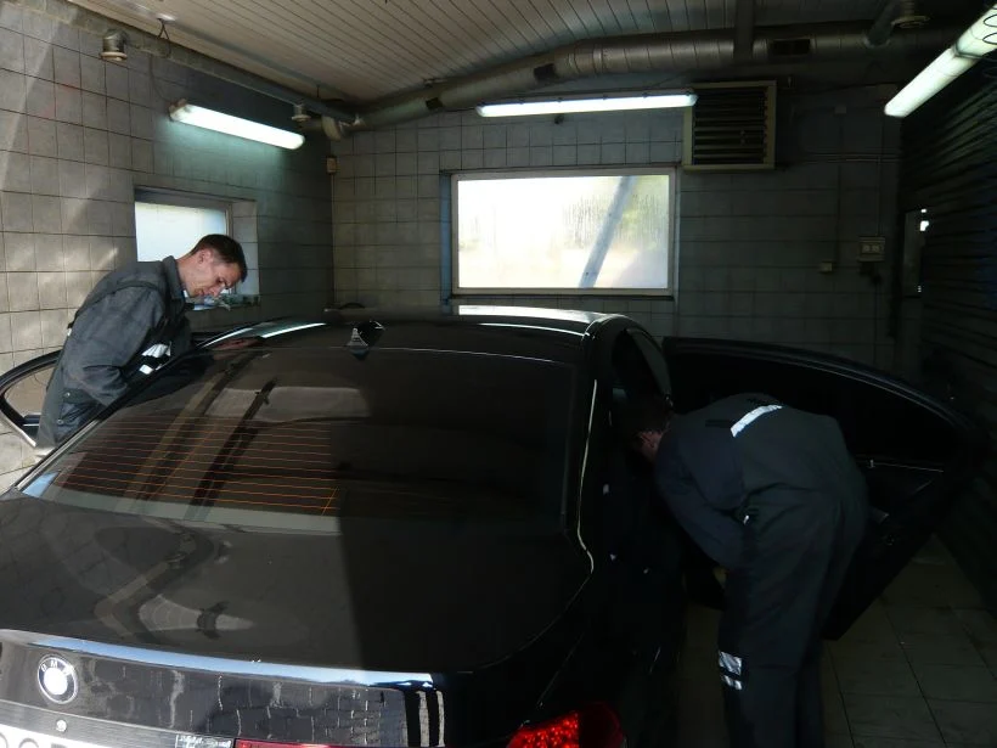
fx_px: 806
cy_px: 374
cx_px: 498
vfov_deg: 49.7
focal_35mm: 28
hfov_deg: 63.4
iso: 100
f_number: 2.8
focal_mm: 4.6
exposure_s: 1/100
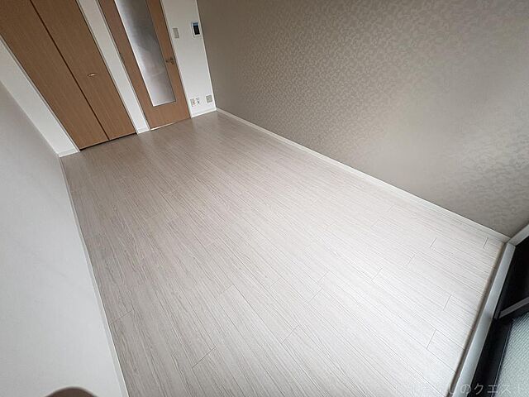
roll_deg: +3.8
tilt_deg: -40.9
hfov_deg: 102.1
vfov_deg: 85.7
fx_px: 214
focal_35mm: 14
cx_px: 264
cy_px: 198
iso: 160
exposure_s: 1/99
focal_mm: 2.22
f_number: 2.2
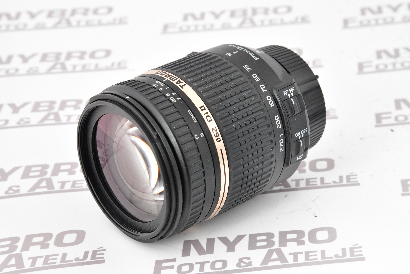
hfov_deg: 17.1
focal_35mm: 120
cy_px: 137
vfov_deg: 11.4
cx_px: 205
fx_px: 1367
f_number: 14
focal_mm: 120
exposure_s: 1/80
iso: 2500
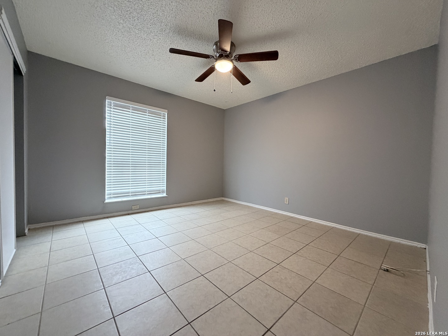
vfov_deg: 85.7
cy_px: 168
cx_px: 224
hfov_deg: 102.1
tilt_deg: -2.3
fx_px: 181
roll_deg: -1.1
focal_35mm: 14
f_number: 2.2
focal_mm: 2.22
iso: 400
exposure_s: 1/60
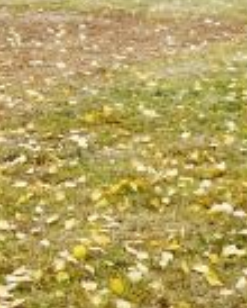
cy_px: 25
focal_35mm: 132
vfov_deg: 14.4
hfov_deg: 11.7
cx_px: 65
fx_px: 1204
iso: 80
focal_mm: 5.2
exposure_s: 1/60
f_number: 3.3
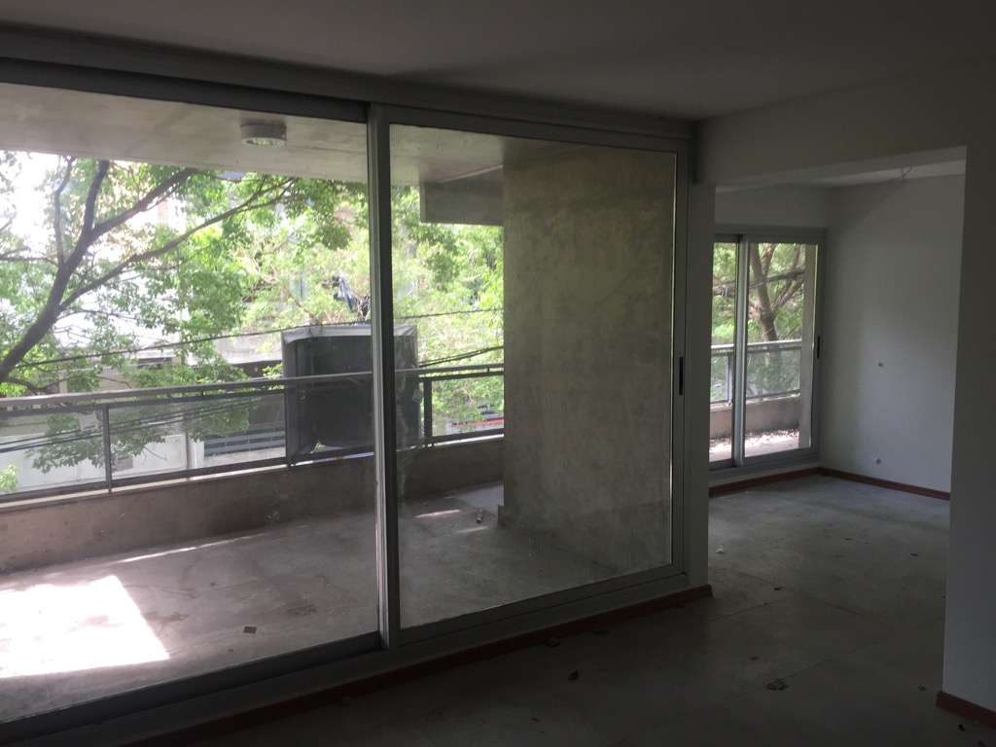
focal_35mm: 29
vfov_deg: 48.2
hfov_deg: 61.7
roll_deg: +0.4
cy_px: 374
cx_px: 498
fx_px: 834
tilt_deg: -3.8
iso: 50
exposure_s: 1/100
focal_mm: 4.15
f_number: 2.2
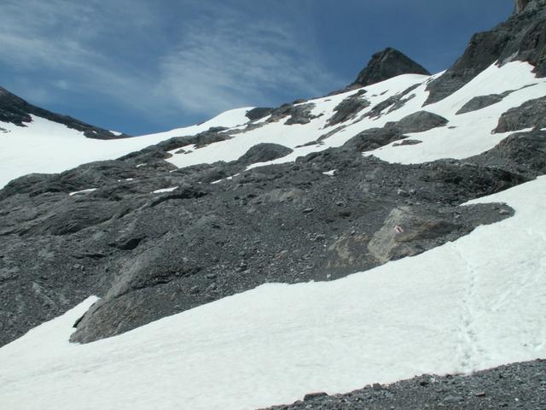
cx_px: 273
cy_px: 205
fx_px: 552
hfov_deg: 52.6
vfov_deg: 40.7
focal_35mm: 35
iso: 50
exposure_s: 1/400
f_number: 8
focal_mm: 5.86
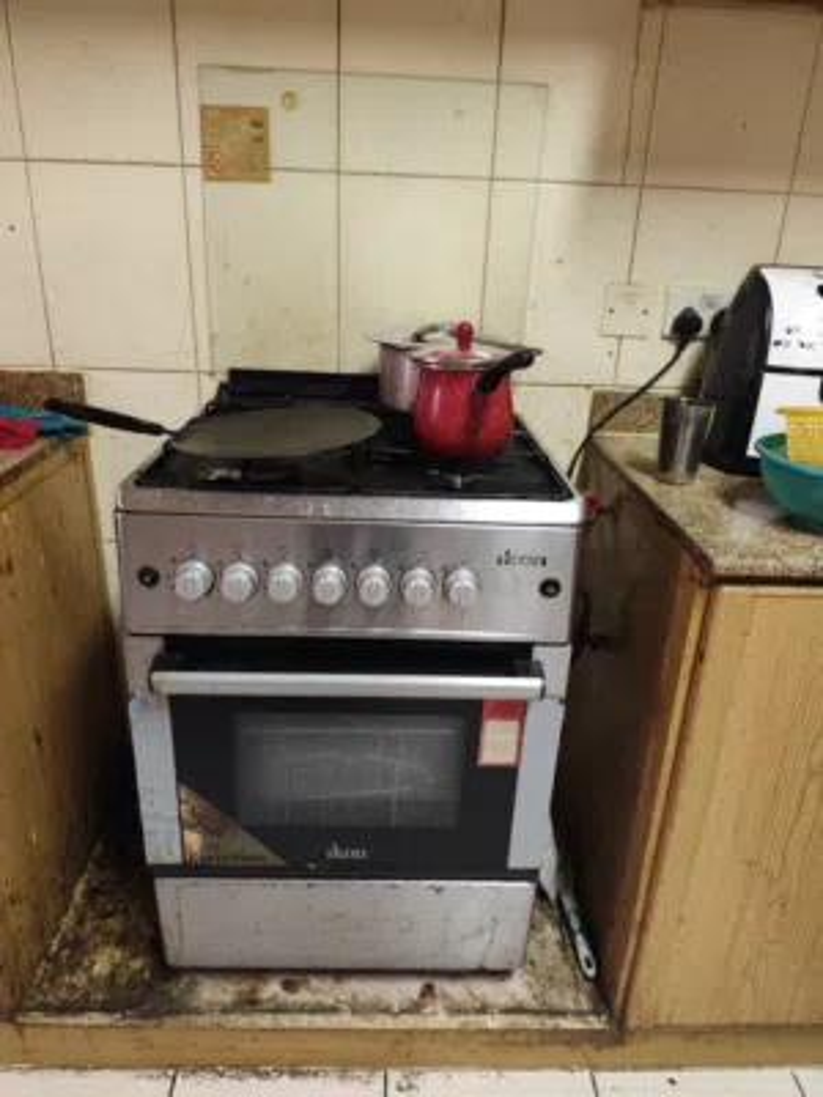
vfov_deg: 73.9
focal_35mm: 23
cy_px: 548
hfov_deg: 58.9
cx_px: 412
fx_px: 729
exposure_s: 1/33.3
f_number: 1.65
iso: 1600
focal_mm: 6.19
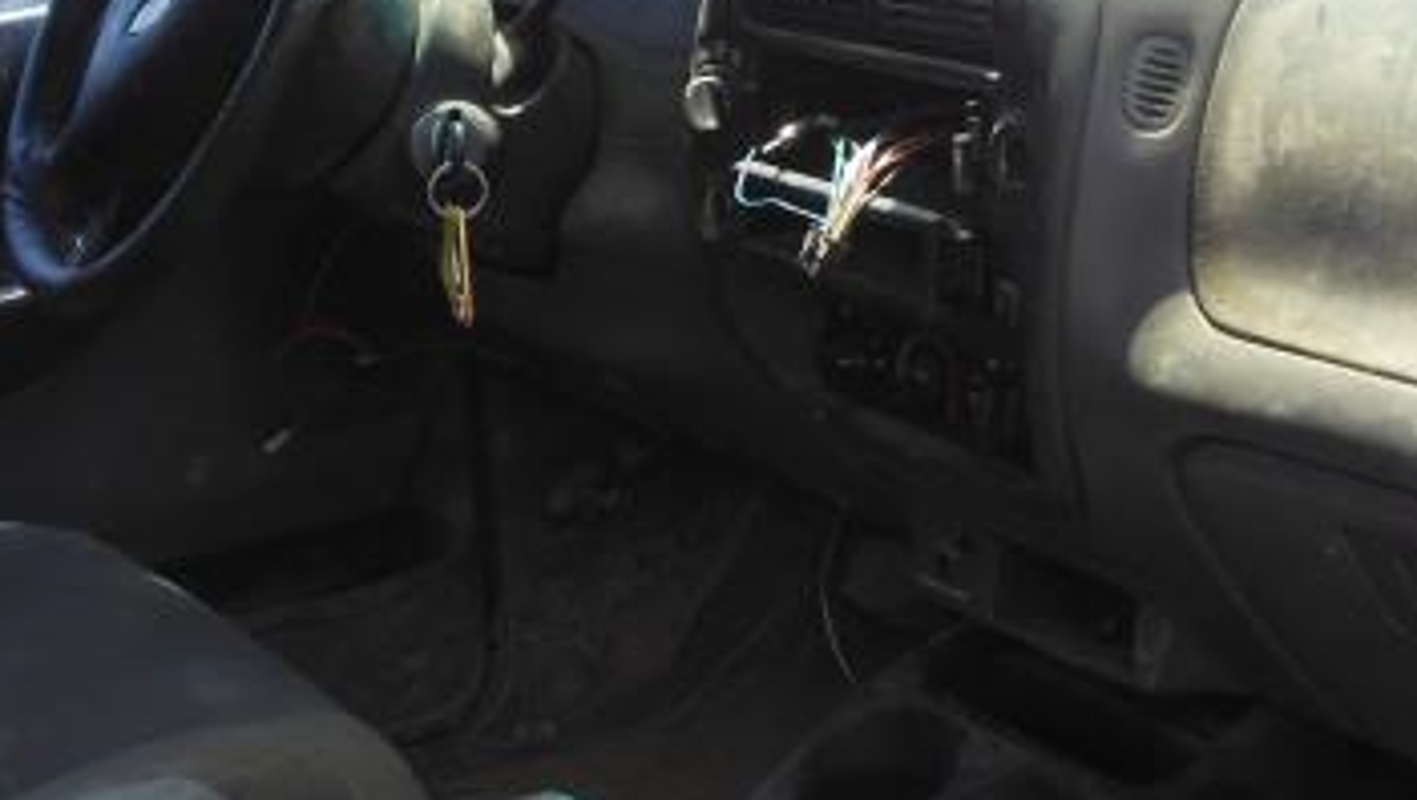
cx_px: 606
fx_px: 2331
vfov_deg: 19.3
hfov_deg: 33.8
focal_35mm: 62
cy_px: 214
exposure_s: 1/250
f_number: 3.2
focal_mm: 4.5
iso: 125
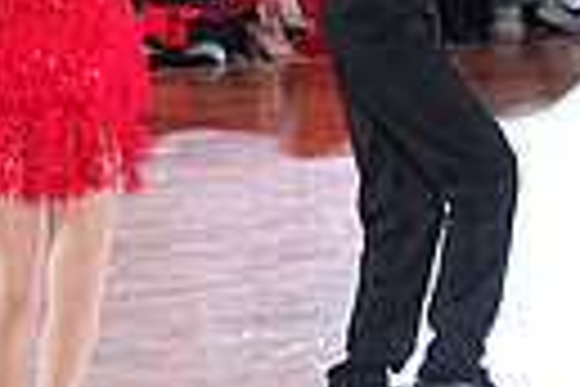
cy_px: 56
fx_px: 5139
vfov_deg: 4.3
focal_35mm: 319
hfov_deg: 6.3
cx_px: -504
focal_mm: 71
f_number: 5
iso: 5000
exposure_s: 1/400
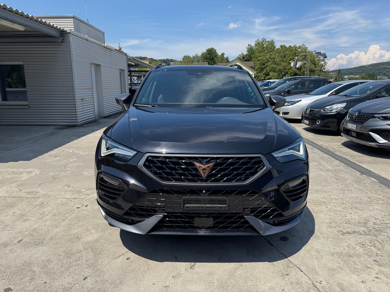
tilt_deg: -12.6
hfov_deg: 71.6
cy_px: 146
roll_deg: +0.6
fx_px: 270
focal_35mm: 24
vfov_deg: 56.8
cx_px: 195
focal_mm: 6.76
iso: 80
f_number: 1.78
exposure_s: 1/3597
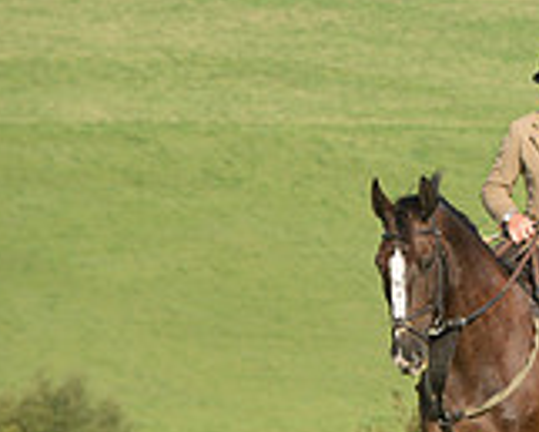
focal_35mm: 524
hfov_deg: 3.7
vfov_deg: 3.0
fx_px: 8364
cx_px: 944
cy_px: 194
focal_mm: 155
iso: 560
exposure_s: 1/1250
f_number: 5
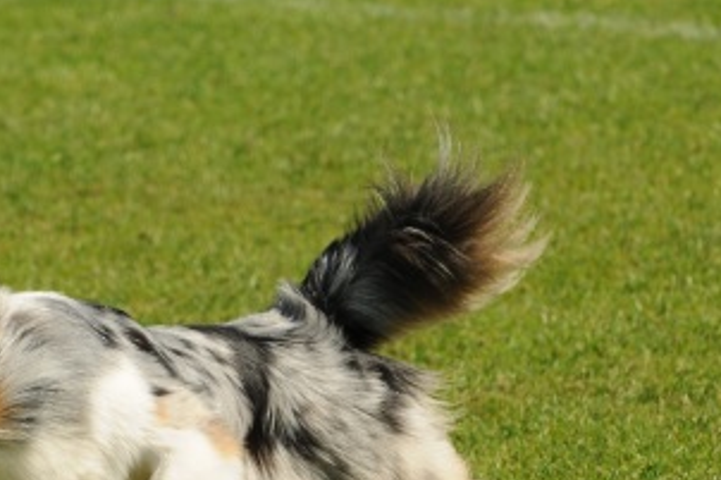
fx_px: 10328
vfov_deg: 2.7
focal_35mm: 516
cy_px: 359
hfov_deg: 4.0
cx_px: 62
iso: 200
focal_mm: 130
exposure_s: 1/1000
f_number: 5
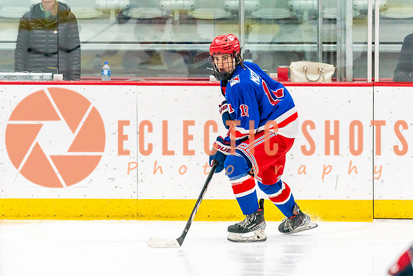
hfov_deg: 6.1
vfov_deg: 4.1
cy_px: 142
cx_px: 206
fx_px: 3874
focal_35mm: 338
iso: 3200
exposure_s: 1/1250
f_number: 2.8
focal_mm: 200
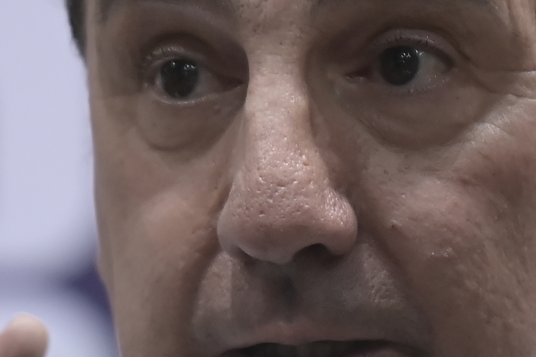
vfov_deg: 1.3
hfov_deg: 1.9
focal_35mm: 1066
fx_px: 15866
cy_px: 274
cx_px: 204
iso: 2000
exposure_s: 1/400
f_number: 2.8
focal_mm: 200
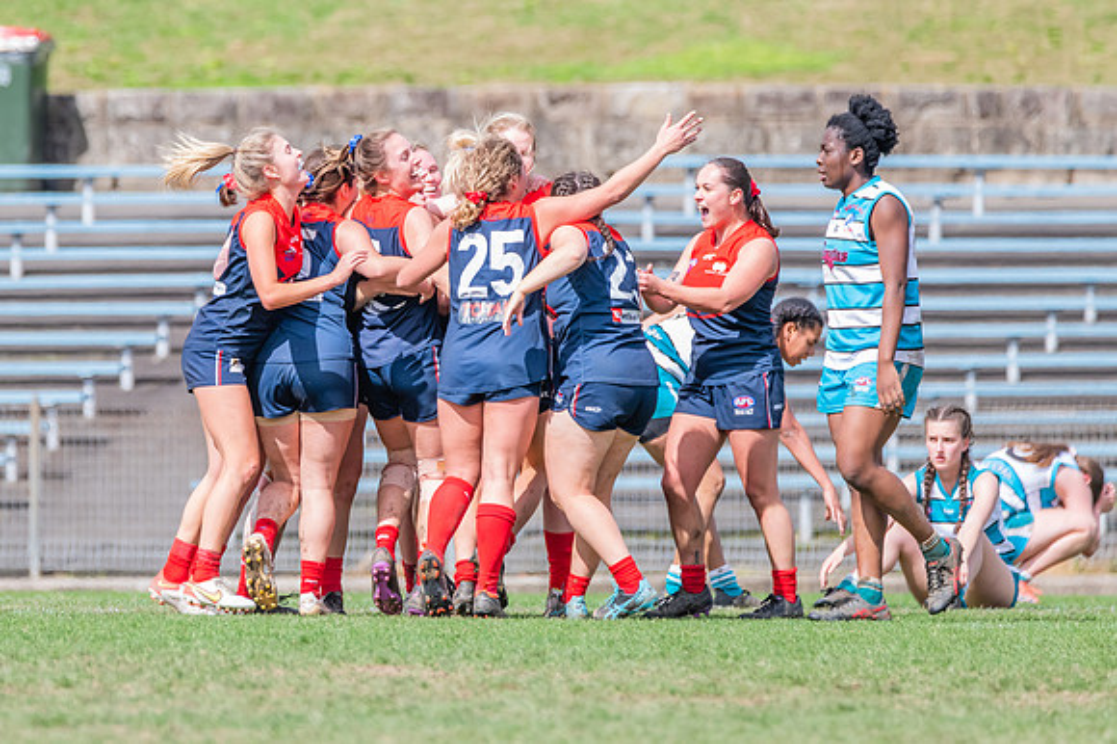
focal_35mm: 684
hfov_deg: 3.0
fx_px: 21223
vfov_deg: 2.0
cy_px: 256
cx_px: 360
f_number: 9
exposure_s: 1/1600
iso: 800
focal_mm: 500
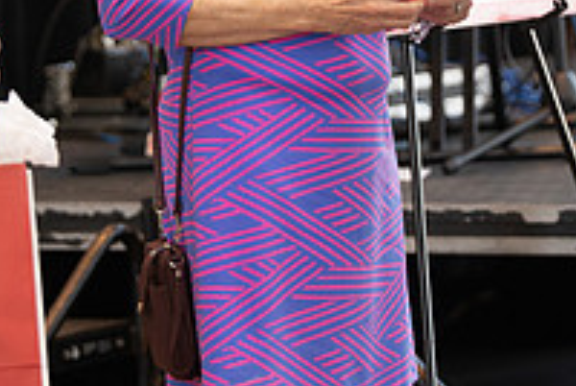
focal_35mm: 353
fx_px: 5656
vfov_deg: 3.9
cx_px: 268
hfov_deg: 5.8
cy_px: -117
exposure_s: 1/160
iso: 800
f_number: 3.2
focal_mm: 122
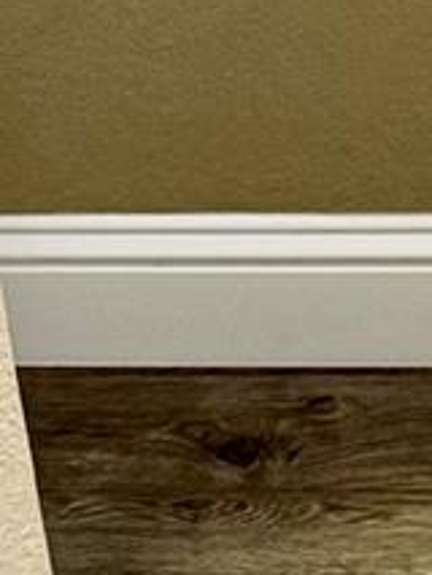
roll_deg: +1.4
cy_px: -618
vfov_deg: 10.4
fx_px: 2876
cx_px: 1382
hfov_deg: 7.4
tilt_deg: -14.7
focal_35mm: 173
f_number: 1.78
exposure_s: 1/60
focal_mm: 6.76
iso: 160
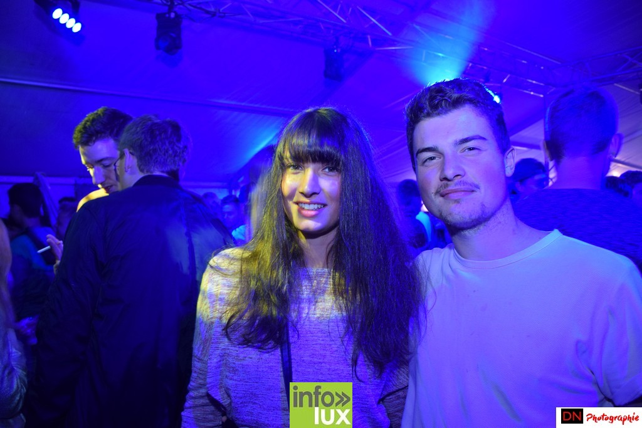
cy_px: 214
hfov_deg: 67.4
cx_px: 321
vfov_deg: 47.9
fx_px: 482
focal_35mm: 27
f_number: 4.5
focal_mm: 18
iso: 800
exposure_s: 1/10
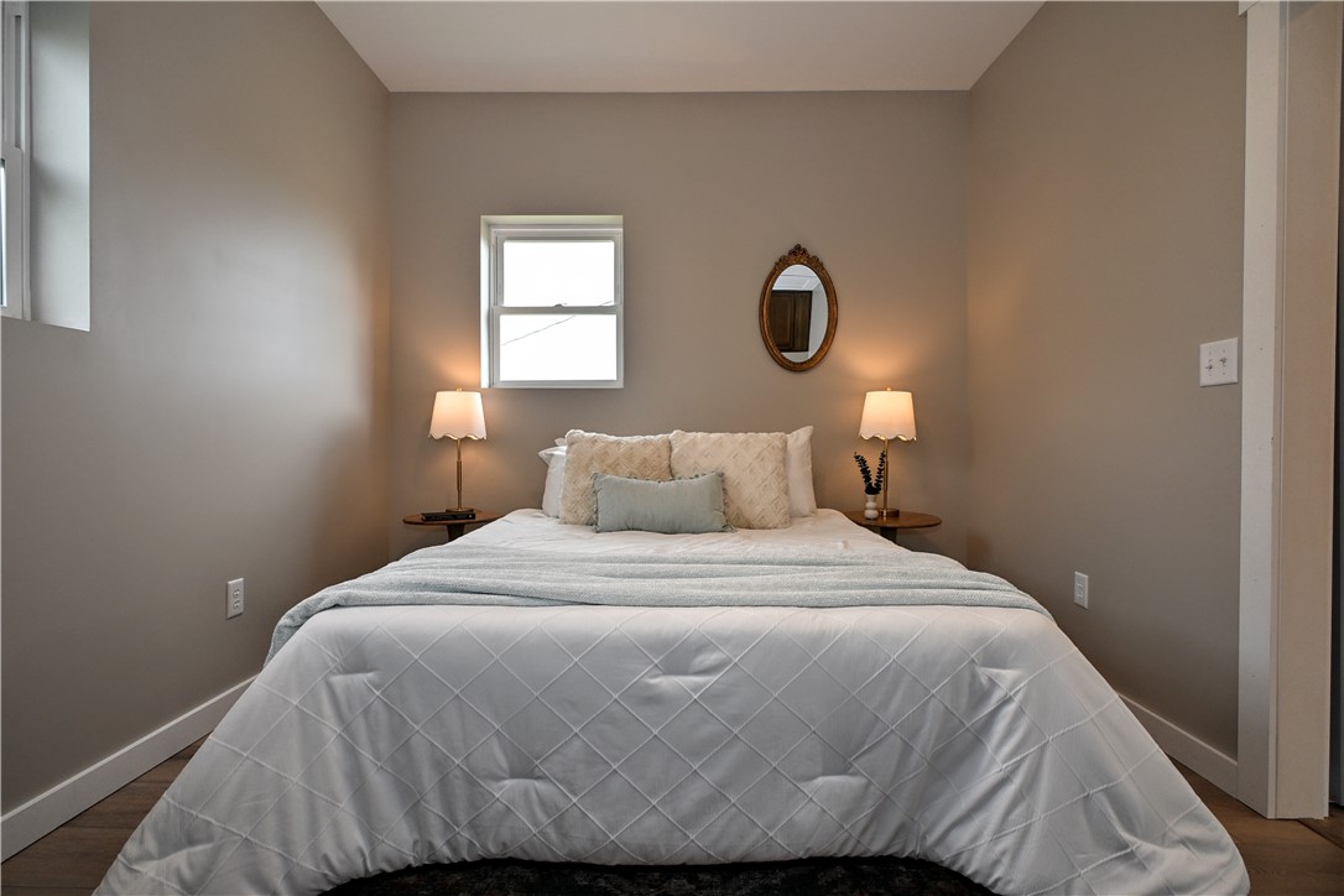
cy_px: 448
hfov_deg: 90.0
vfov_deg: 67.4
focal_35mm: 18
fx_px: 672
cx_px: 672
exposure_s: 1/80
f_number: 4.5
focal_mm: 12
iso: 200
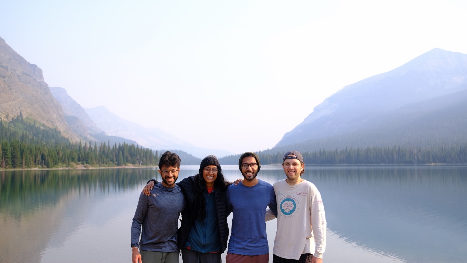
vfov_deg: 32.8
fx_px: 446
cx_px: 232
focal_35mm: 36
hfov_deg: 55.3
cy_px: 136
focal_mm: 22.4
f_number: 2.8
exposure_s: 1/800
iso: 160
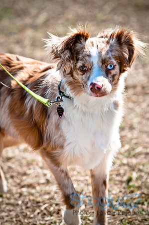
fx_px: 1867
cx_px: 74
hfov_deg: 4.6
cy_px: 112
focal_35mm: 300
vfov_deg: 6.9
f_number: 5
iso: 200
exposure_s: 1/1000
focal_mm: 200
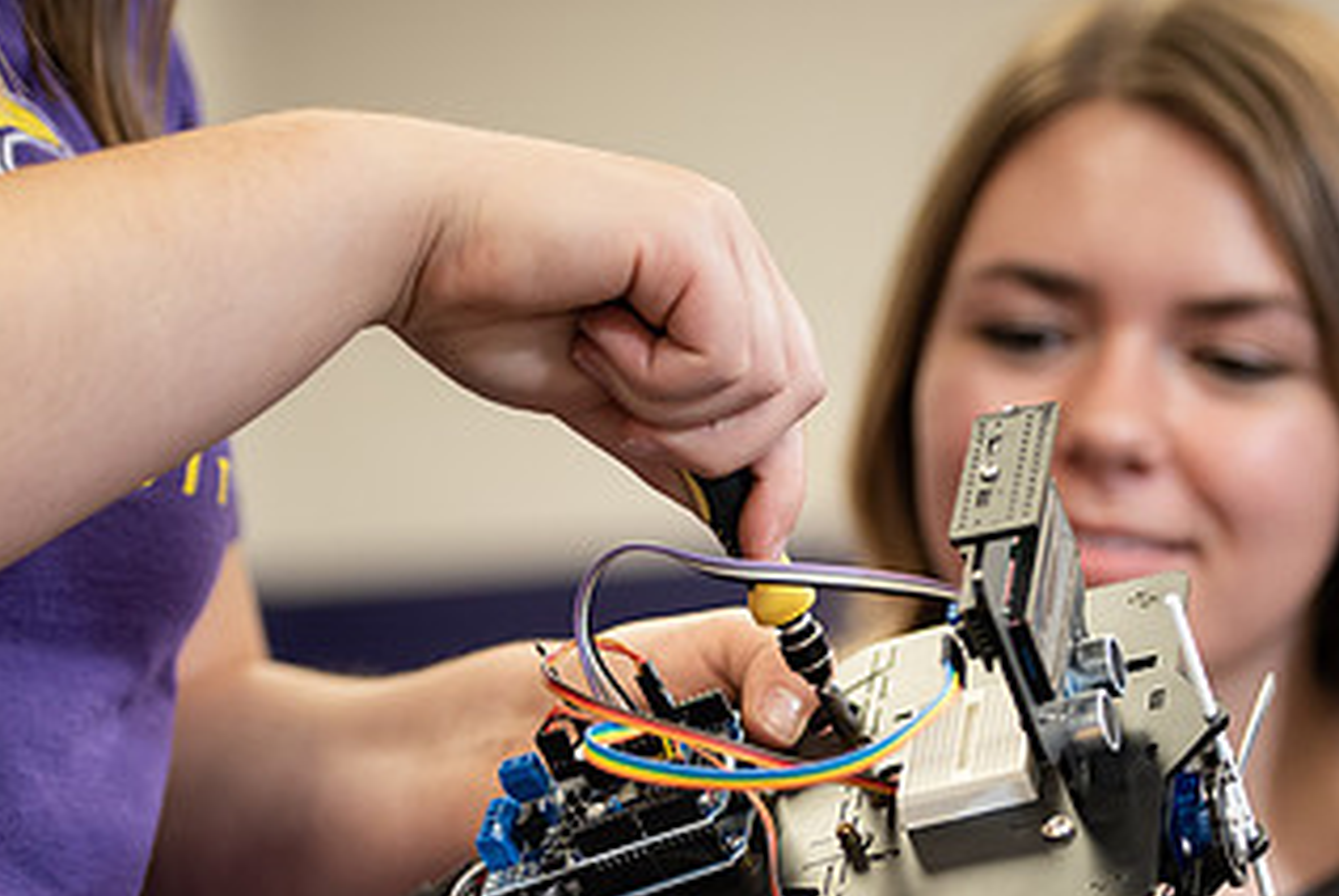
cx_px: 743
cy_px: 746
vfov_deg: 9.1
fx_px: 5584
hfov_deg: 13.7
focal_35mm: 150
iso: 1000
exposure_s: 1/160
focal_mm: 82
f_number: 2.8
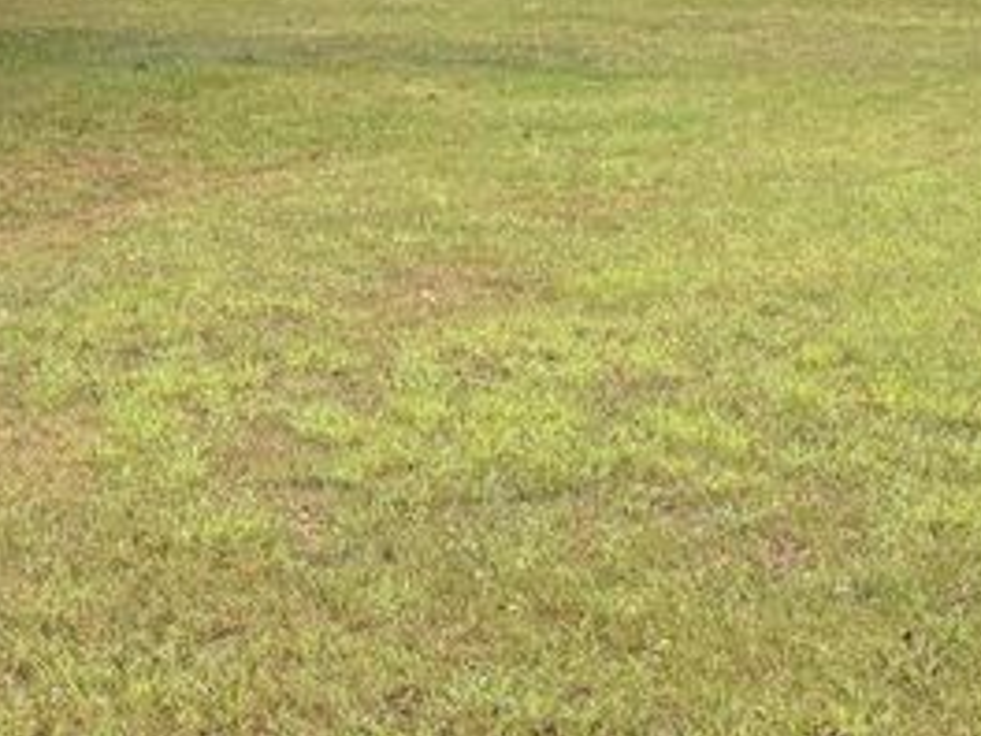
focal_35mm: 93
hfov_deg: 21.1
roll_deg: -0.3
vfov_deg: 14.5
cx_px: 554
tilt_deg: +3.2
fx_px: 2636
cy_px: -446
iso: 100
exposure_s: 1/383
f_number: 1.78
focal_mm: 6.76
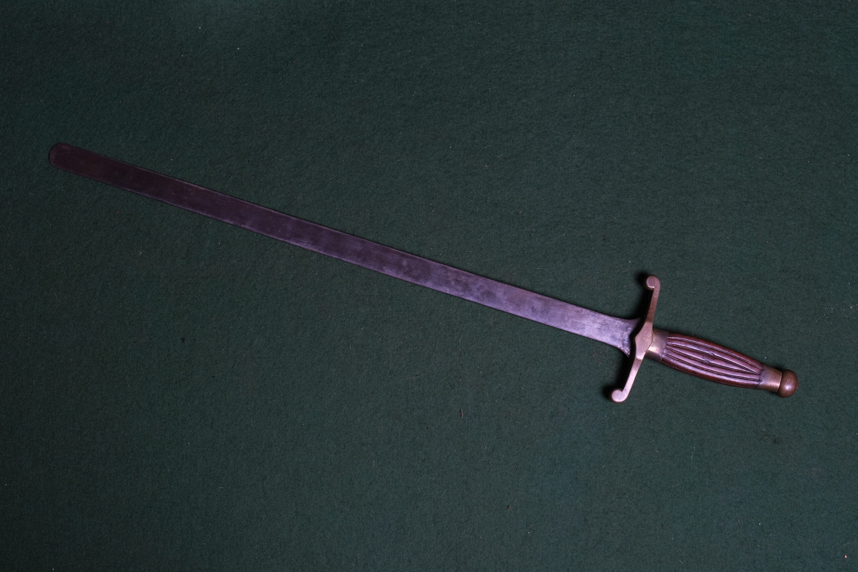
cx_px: 429
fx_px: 1192
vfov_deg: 27.0
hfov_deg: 39.6
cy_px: 286
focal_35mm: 50
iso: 320
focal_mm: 33.2
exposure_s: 1/160
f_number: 5.6
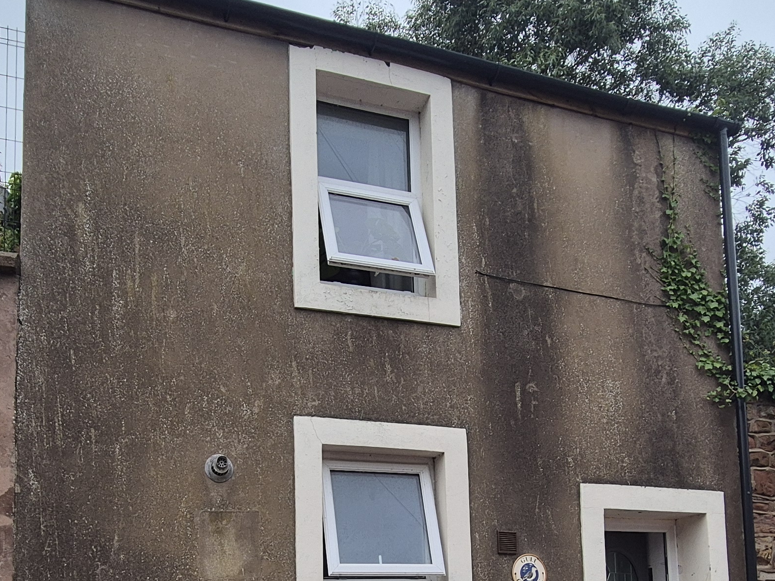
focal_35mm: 33
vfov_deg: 39.1
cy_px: 551
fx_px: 739
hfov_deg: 55.3
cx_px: 350
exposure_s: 1/1364
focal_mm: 2.2
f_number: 2.2
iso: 50
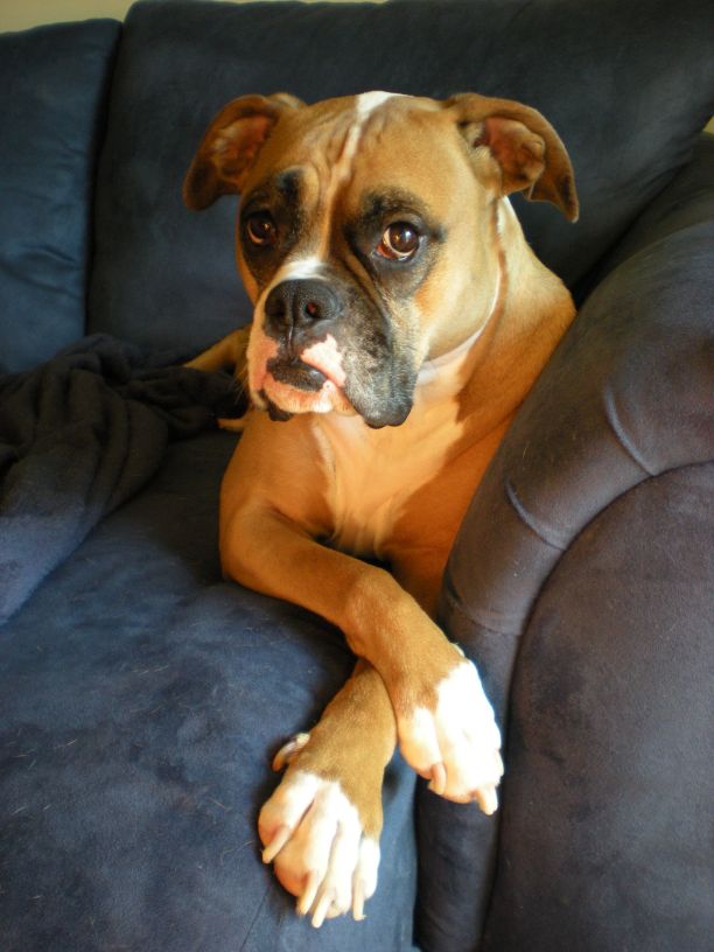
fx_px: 1045
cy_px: 476
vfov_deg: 49.0
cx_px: 357
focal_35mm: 38
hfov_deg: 37.7
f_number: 3.1
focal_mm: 6.3
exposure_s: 1/38.6
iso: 200
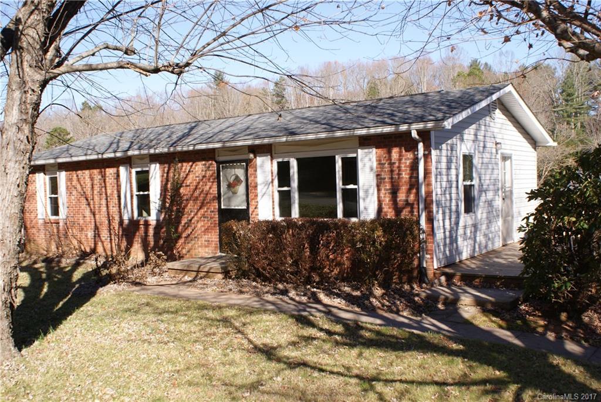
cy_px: 201
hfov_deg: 53.1
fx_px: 601
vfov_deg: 36.9
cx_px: 300
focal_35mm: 36
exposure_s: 1/80
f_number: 9
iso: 100
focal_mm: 24
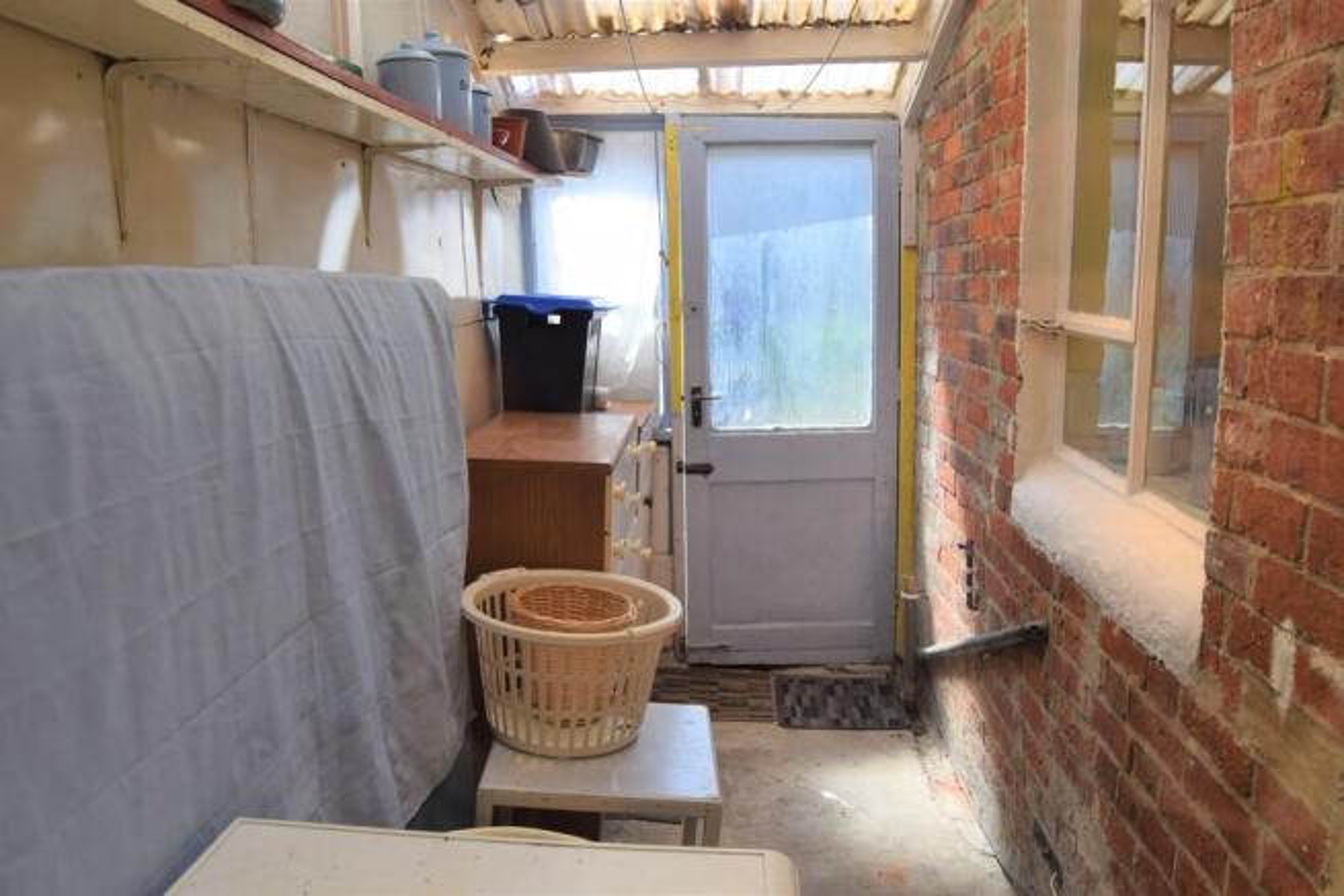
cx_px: 672
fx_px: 1008
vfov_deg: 48.0
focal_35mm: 27
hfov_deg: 67.4
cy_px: 448
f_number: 8
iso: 250
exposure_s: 1/250
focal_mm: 18
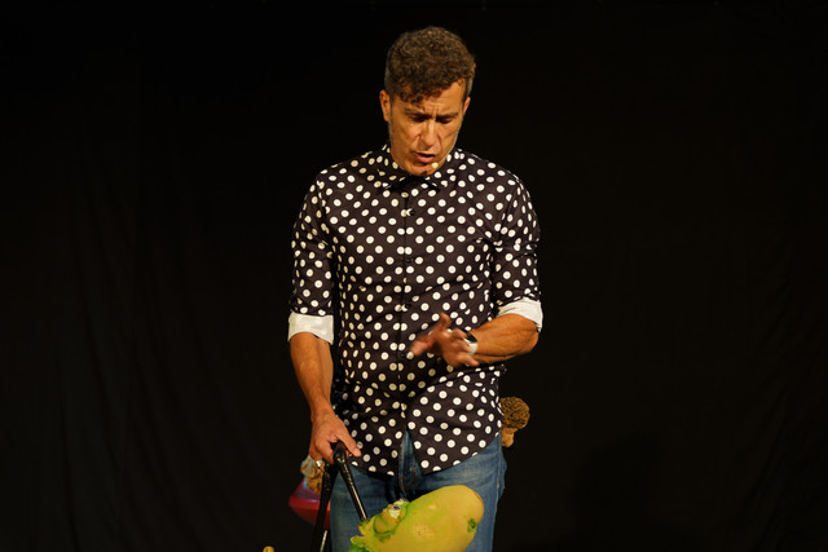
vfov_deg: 20.9
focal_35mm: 65
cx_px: 414
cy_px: 276
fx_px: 1495
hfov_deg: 31.0
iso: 320
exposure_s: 1/80
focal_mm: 65
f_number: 3.5
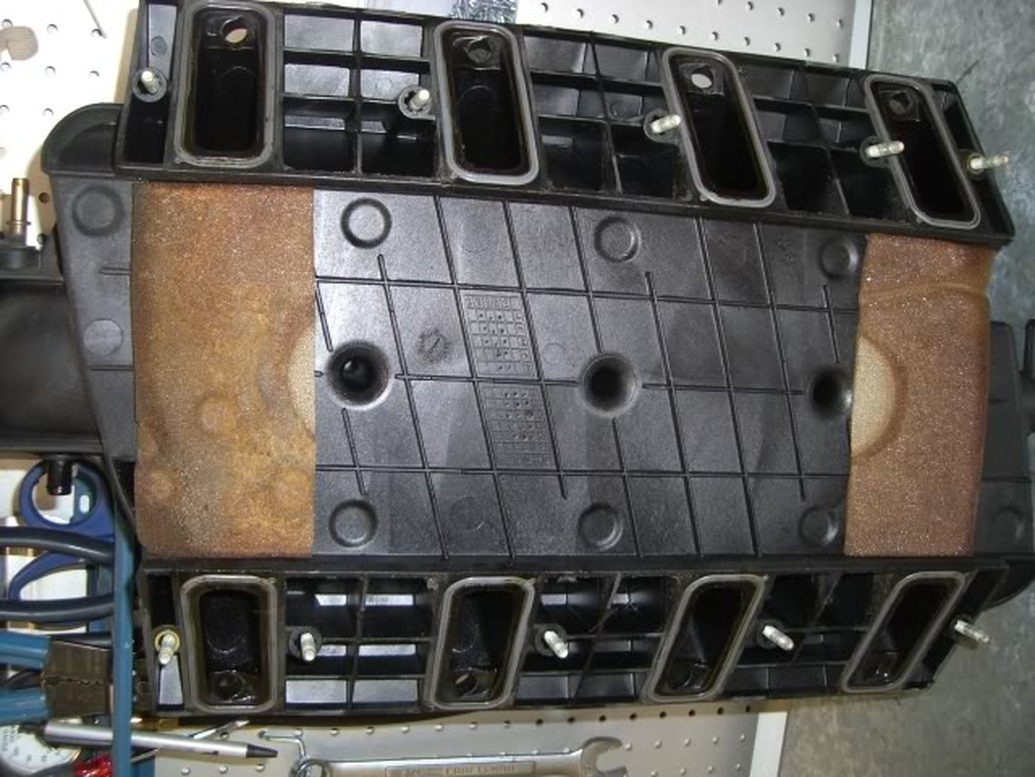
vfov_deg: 37.7
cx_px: 518
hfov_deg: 49.0
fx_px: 1136
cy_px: 388
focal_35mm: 38
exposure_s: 1/60
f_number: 2.7
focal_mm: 6.2
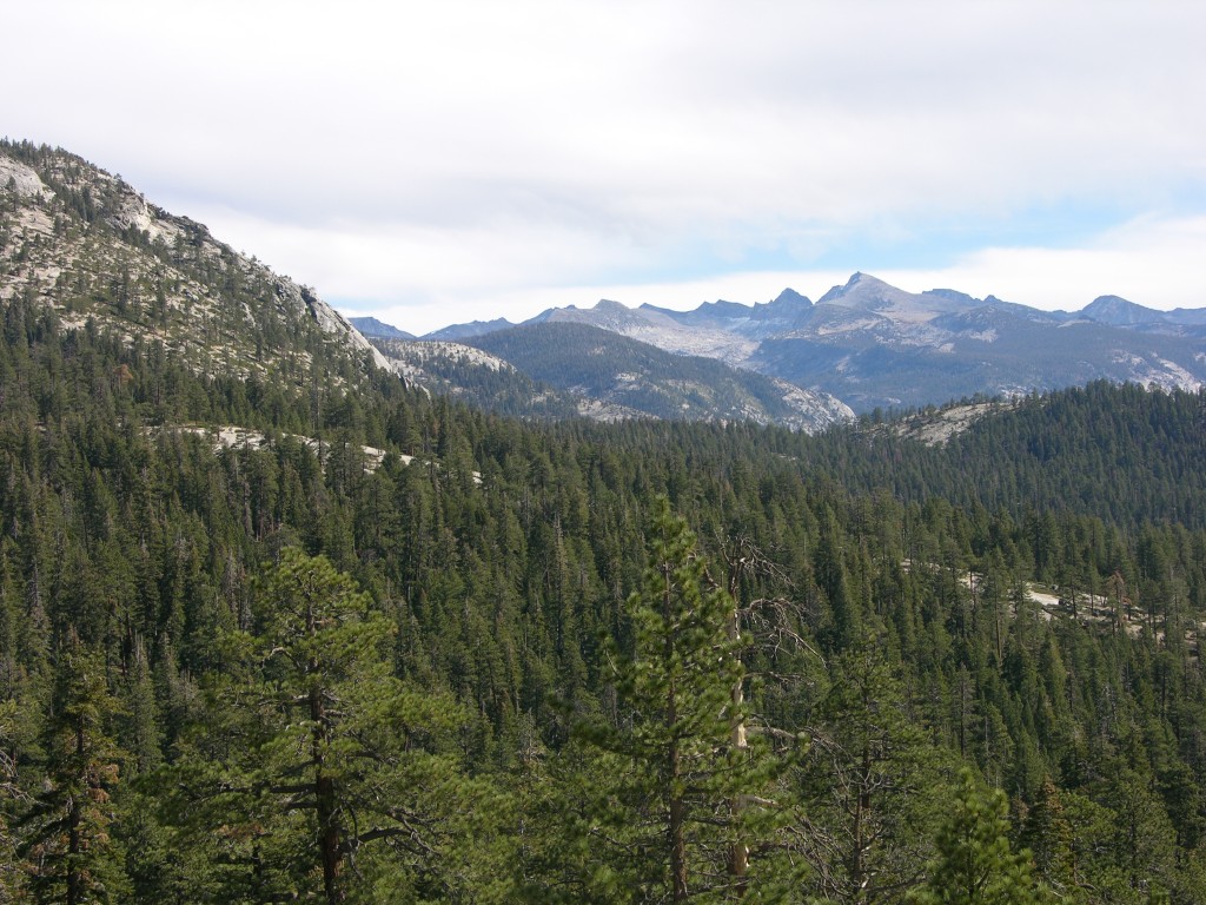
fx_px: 2439
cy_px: 452
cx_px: 603
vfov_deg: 21.0
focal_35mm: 70
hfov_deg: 27.8
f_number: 5.2
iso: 50
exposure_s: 1/243
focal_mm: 17.8
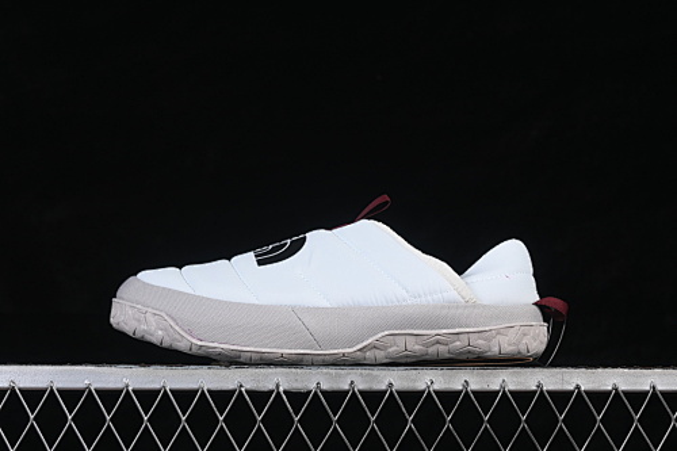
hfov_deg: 27.0
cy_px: 226
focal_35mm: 75
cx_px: 338
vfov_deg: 18.2
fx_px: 1410
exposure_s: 1/100
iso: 160
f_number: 8
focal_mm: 50
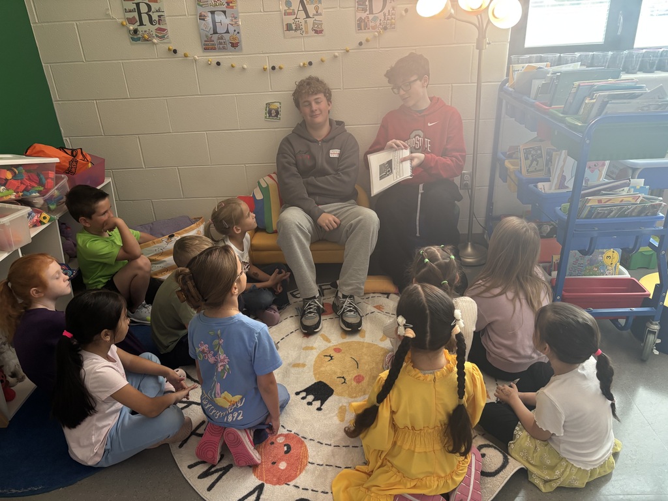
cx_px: 334
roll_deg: +3.1
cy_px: 250
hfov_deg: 67.3
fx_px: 502
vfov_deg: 53.1
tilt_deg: -25.4
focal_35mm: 26
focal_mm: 5.96
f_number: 1.6
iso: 160
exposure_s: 1/60
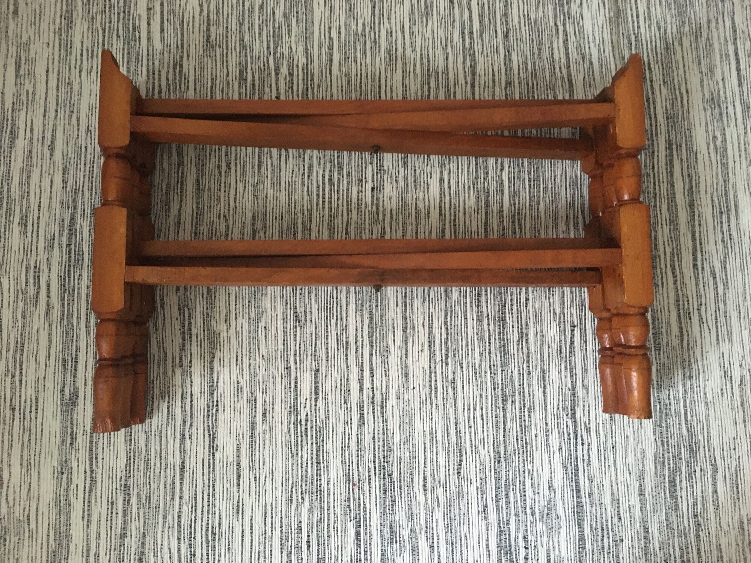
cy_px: 282
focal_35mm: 29
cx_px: 376
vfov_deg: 48.2
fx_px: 629
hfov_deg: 61.7
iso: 320
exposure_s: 1/17
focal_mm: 4.15
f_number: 2.2
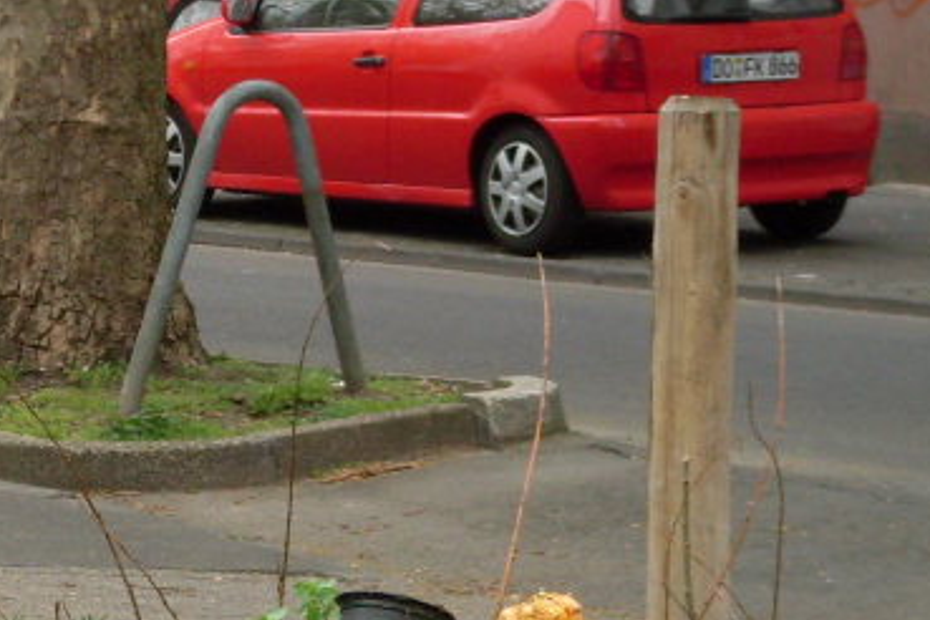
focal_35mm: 297
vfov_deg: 4.6
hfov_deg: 6.9
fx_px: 7672
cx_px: 60
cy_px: 743
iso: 100
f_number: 4.8
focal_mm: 17.1
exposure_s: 1/125
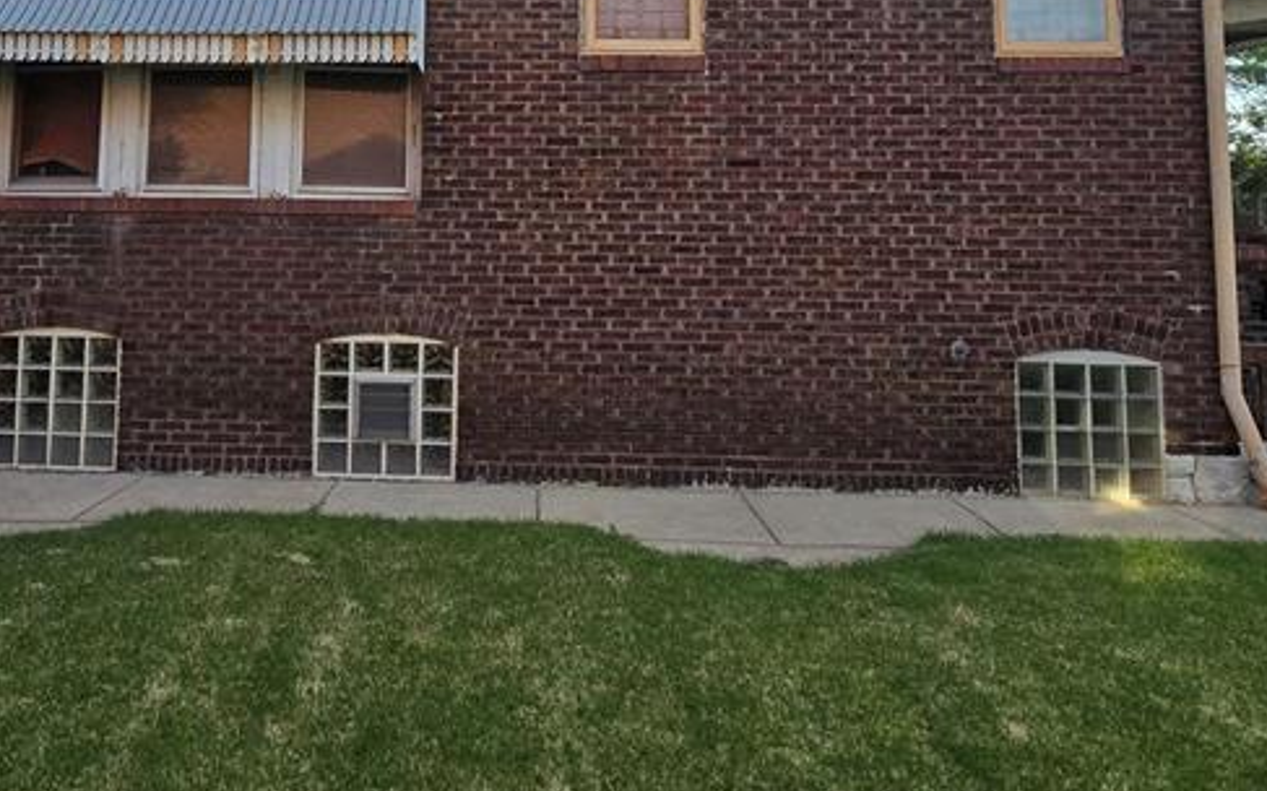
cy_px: 167
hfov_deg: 63.5
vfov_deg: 41.4
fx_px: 1001
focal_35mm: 29
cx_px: 455
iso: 80
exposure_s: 1/2000
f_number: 2.2
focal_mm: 2.2
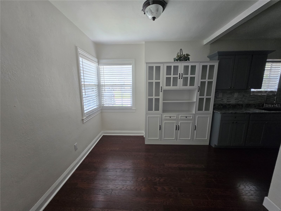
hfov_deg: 106.2
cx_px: 140
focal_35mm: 13
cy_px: 106
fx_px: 106
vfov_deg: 89.9
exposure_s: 1/60
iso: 125
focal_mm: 1.7
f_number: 2.2
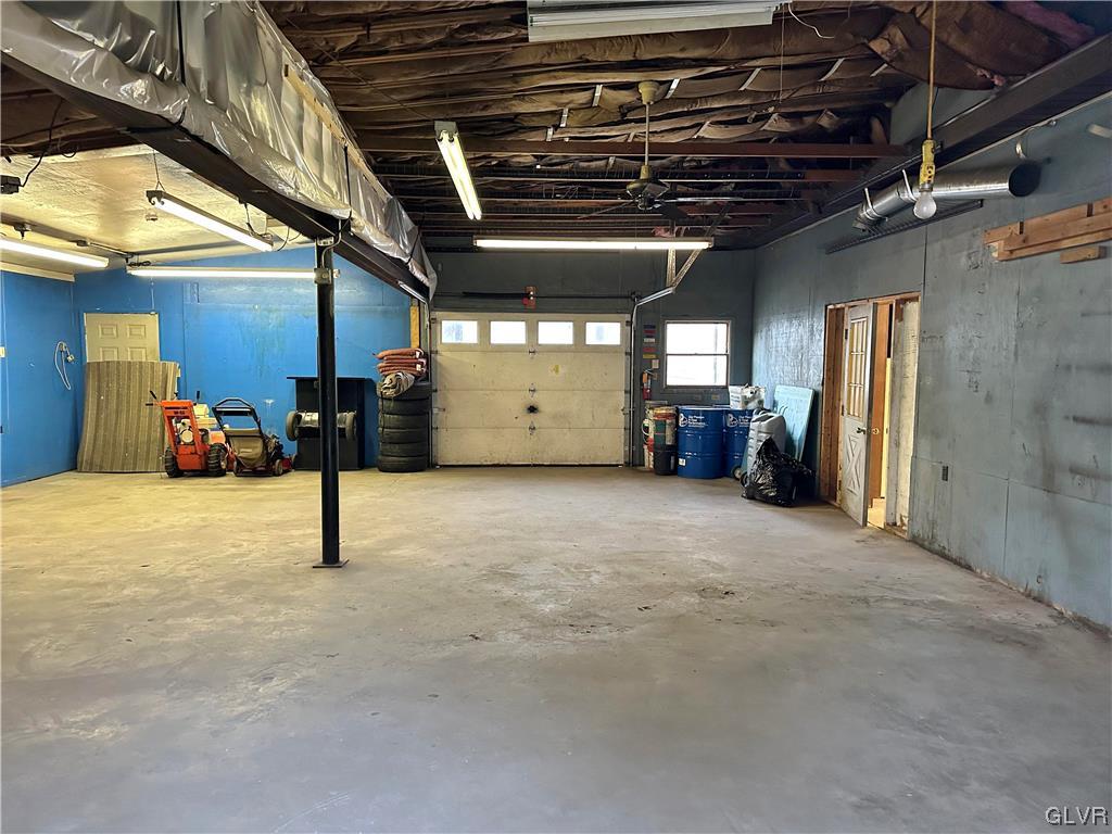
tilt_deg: -5.1
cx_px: 556
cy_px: 417
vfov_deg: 56.8
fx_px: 771
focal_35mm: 24
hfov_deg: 71.6
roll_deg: -0.5
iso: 800
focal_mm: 6.86
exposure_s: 1/60
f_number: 1.78
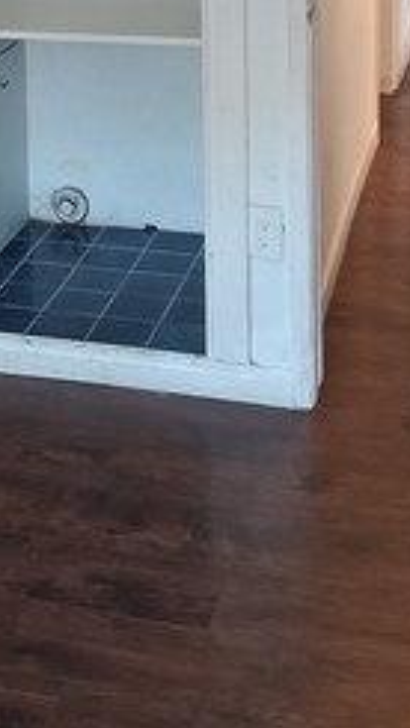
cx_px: 3
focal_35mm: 77
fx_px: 1487
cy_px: -10
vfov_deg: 26.0
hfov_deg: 15.4
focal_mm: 3.98
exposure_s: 1/50
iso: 25
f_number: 1.8
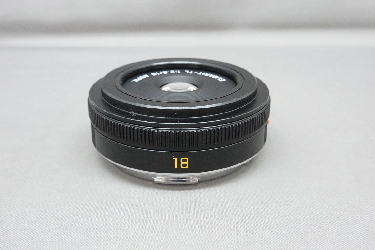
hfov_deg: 39.6
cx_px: 188
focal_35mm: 50
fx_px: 521
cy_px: 125
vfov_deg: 27.0
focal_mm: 19.03
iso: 5000
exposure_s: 1/50
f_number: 8
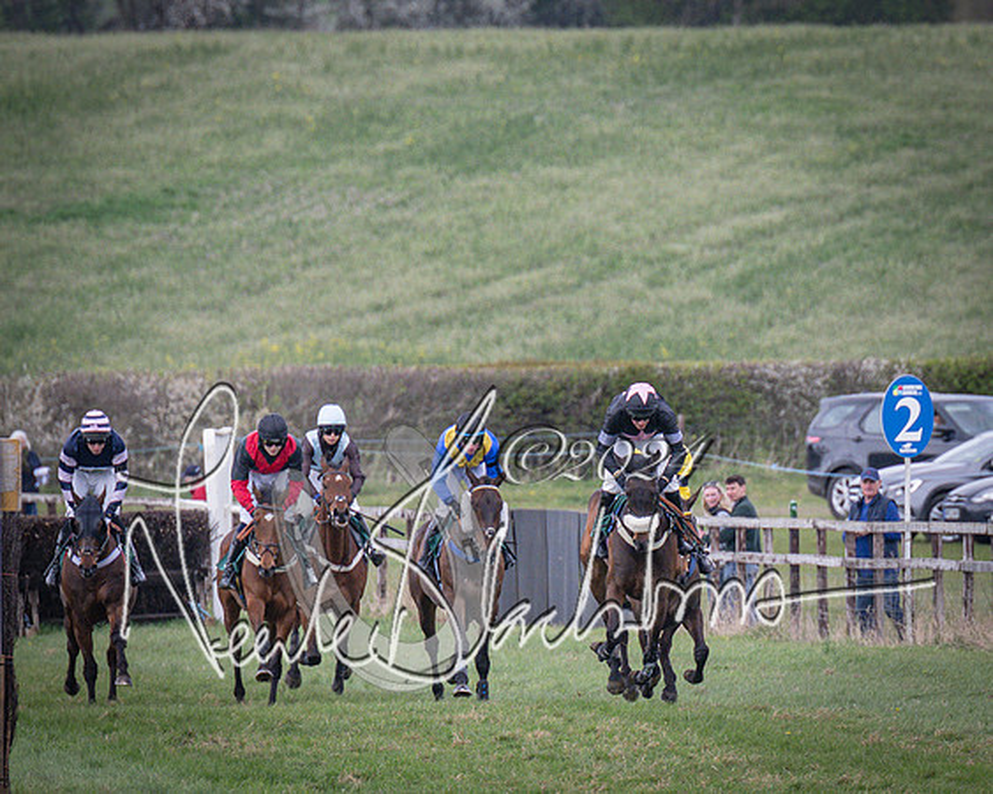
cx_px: 757
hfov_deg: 2.5
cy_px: 543
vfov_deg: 2.0
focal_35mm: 768
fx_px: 22548
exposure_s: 1/1600
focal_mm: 250
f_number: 5
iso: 800
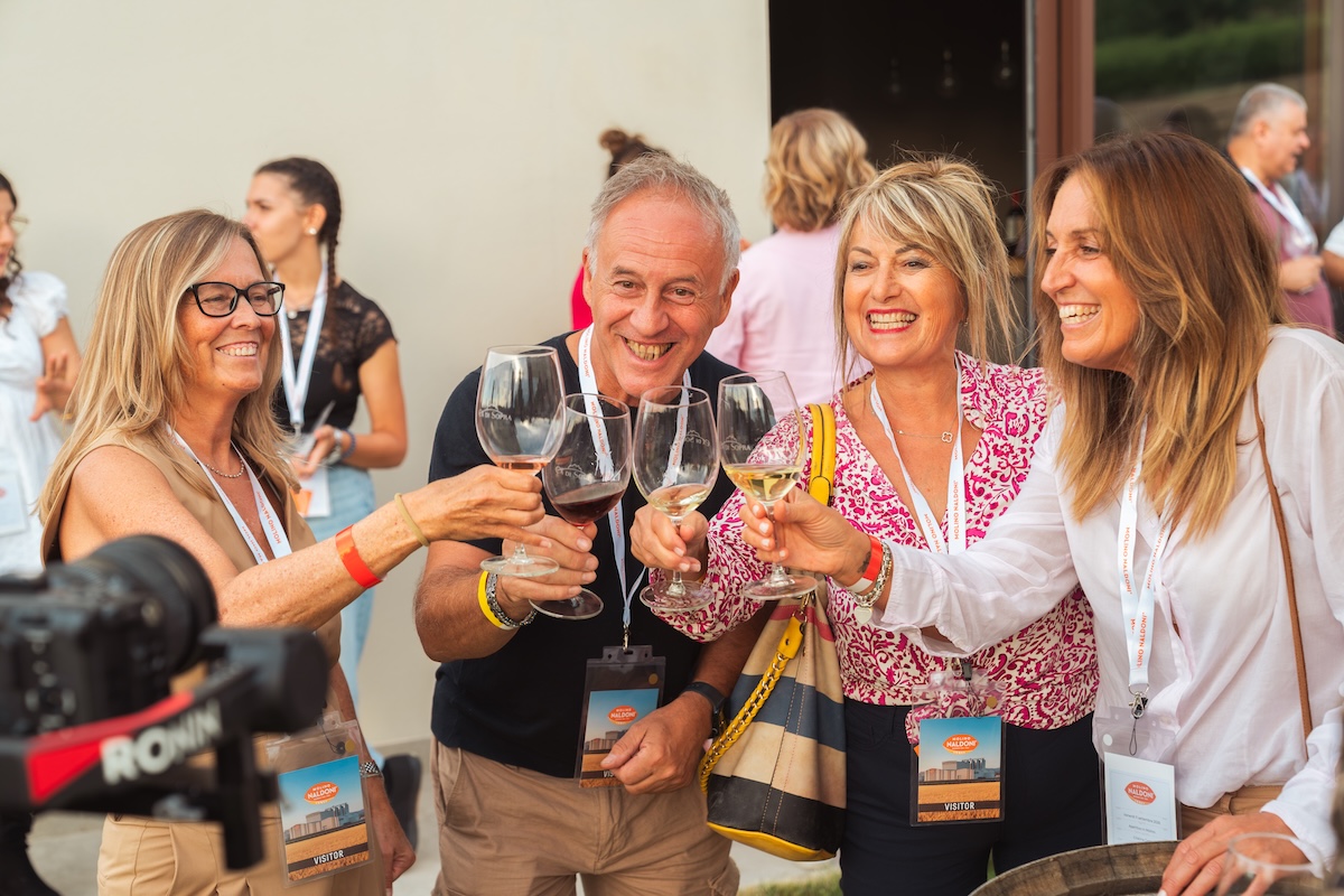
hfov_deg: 38.2
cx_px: 672
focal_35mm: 52
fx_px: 1941
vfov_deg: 26.0
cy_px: 448
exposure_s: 1/200
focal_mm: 52
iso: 200
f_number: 4
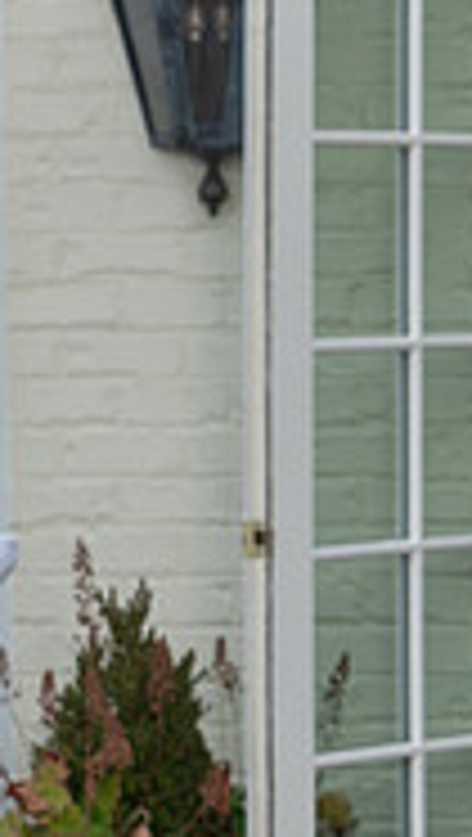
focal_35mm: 282
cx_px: 953
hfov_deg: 4.3
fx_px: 6257
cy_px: 385
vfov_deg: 7.6
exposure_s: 1/250
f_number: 5.6
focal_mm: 75
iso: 100
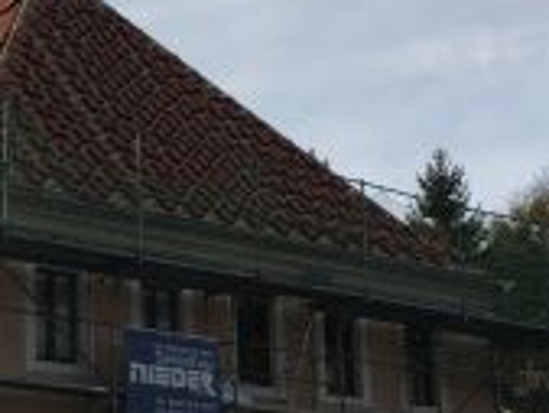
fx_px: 1413
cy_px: 332
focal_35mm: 89
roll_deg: -1.0
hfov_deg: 21.0
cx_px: -39
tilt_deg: +11.5
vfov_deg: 16.5
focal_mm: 4.15
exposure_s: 1/1570
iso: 25
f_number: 2.2
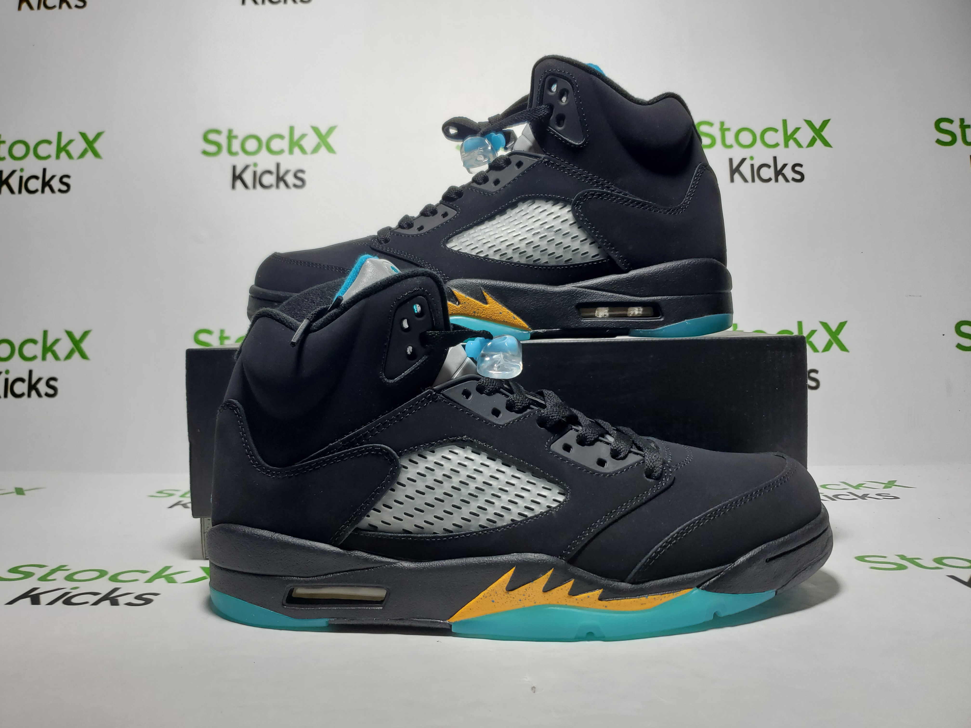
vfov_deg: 53.1
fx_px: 729
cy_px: 364
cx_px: 486
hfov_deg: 67.3
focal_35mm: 26
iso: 50
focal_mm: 4.3
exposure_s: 1/470
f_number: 1.5
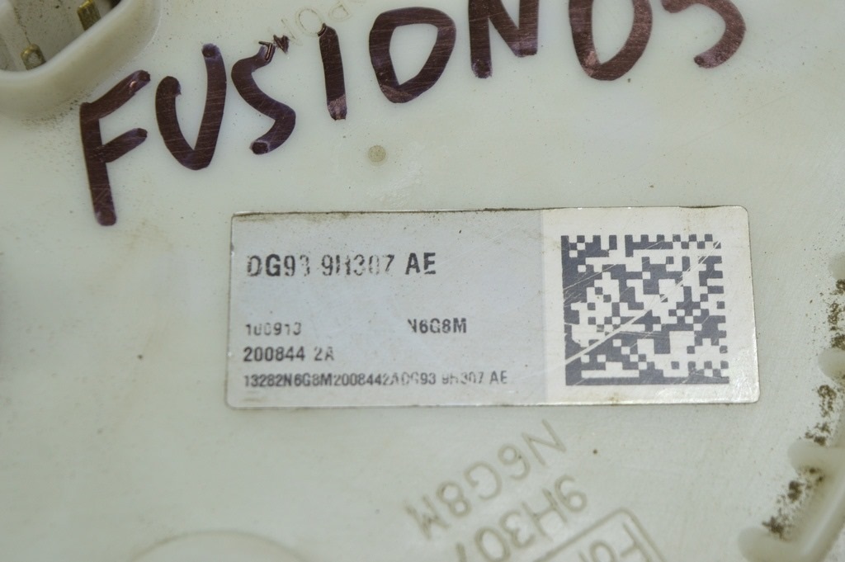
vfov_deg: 16.5
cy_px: 281
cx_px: 422
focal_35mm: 82
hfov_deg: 24.6
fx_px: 1935
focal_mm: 55
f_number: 5.6
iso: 400
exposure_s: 1/60
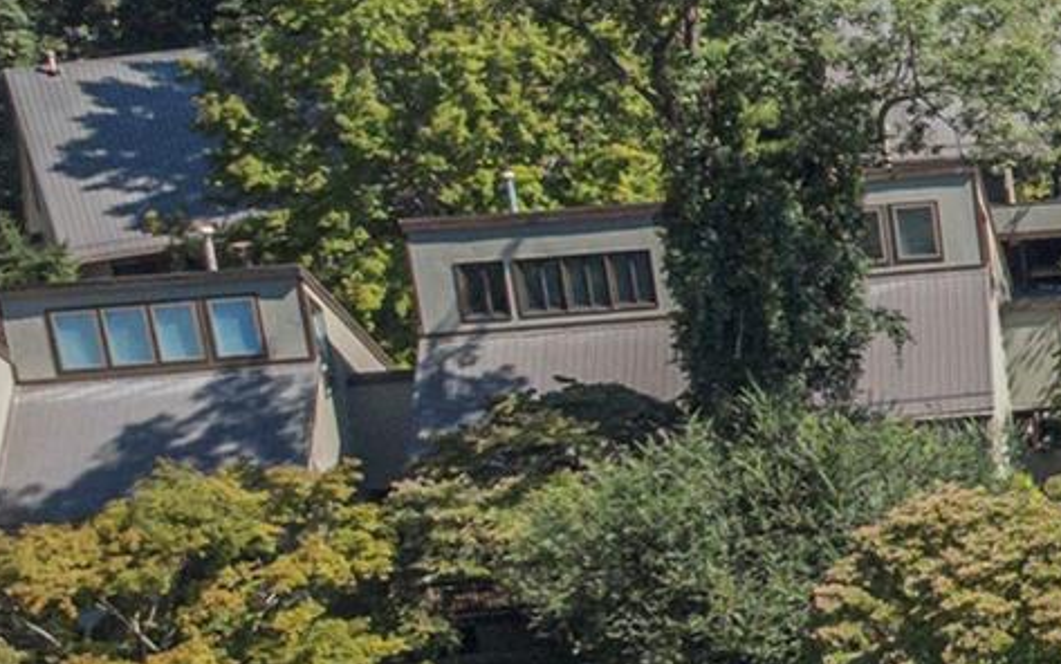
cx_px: 2234
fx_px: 3182
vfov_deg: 11.9
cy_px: 414
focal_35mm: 110
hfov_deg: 14.8
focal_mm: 12.29
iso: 400
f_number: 2.8
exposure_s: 1/5000
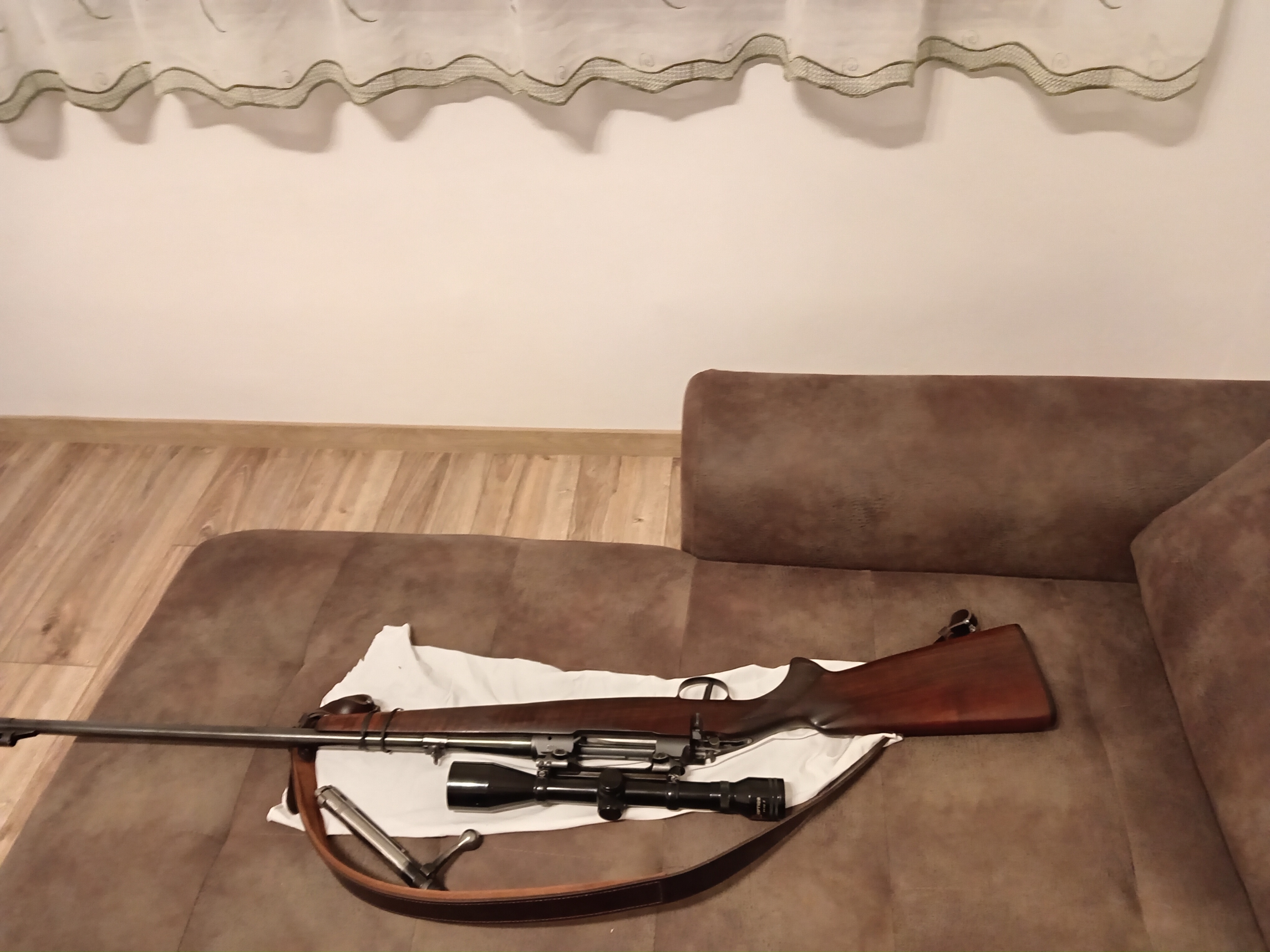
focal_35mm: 27
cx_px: 635
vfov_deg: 51.4
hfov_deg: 65.3
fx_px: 991
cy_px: 476
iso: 1863
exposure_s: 1/16.7
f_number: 1.8
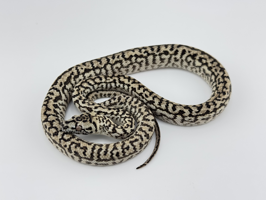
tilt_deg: -49.2
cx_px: 133
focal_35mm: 48
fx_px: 369
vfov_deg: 30.3
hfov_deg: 39.7
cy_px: 100
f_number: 1.78
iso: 64
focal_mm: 6.76
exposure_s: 1/1043
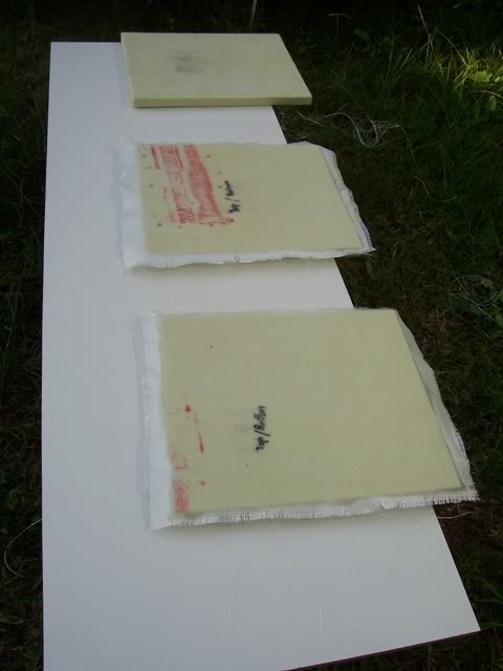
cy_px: 336
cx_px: 252
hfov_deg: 41.8
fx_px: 659
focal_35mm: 34
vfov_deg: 54.0
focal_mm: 5.6
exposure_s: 1/250
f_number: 5.6
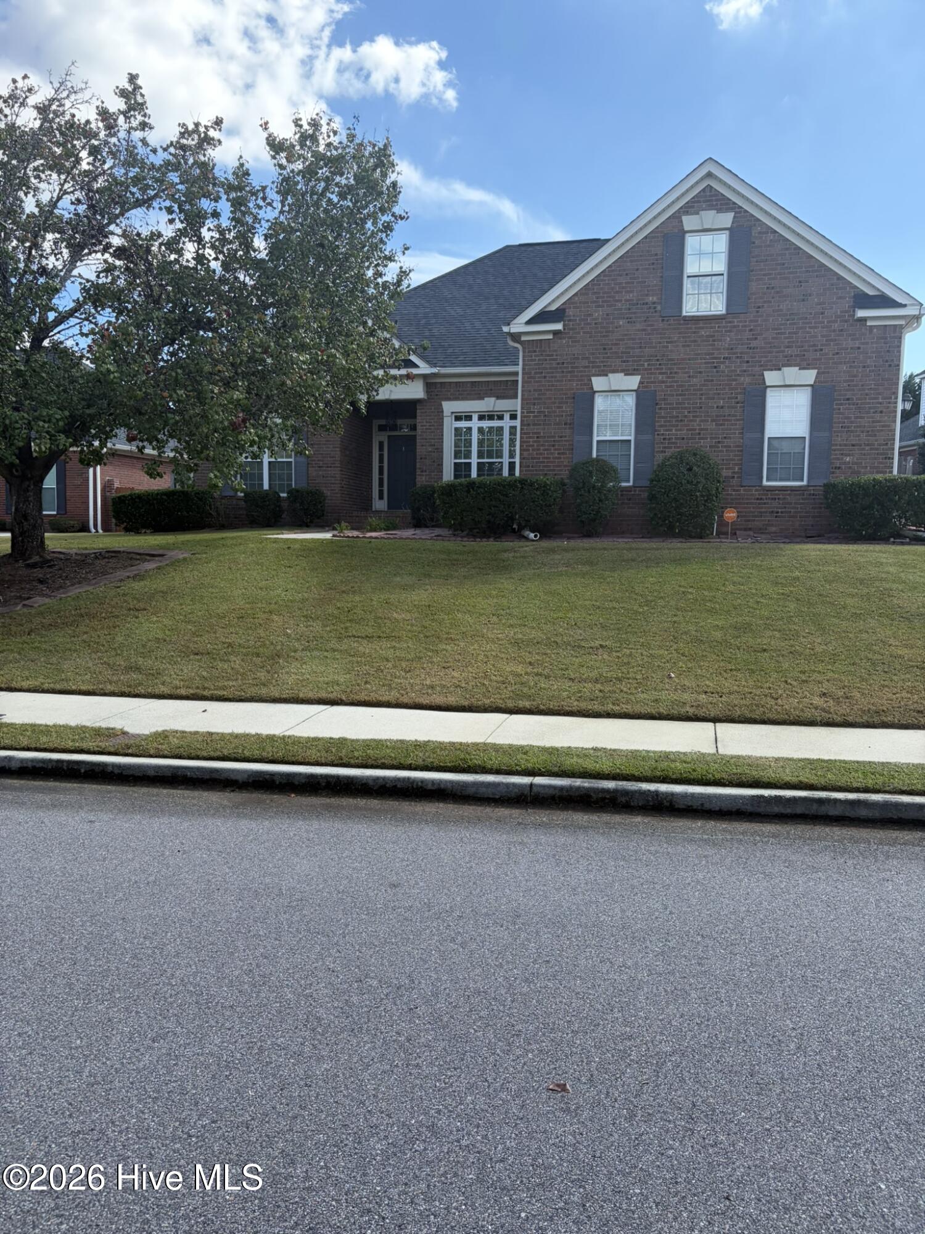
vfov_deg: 67.3
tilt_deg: -0.6
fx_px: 926
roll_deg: +0.1
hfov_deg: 53.1
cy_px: 617
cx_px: 462
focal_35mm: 26
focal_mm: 5.96
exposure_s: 1/1420
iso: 64
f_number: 1.6
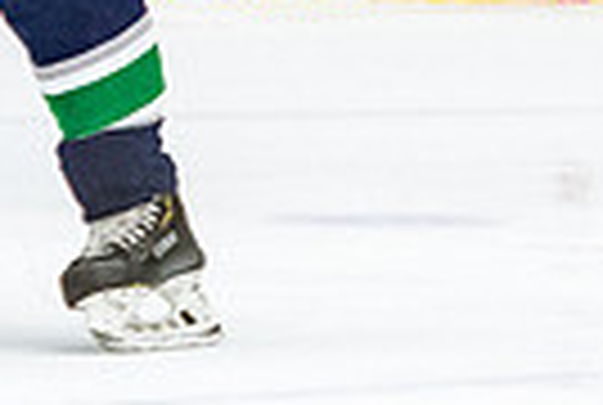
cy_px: -403
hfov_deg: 1.7
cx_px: 32
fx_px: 20078
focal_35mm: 1196
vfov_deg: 1.2
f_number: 2.8
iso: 1800
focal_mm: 120
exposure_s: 1/640
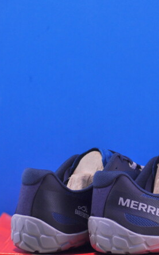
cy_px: 143
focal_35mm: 138
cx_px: 157
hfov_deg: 9.4
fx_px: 956
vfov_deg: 15.1
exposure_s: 1/320
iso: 250
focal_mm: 50
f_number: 2.8
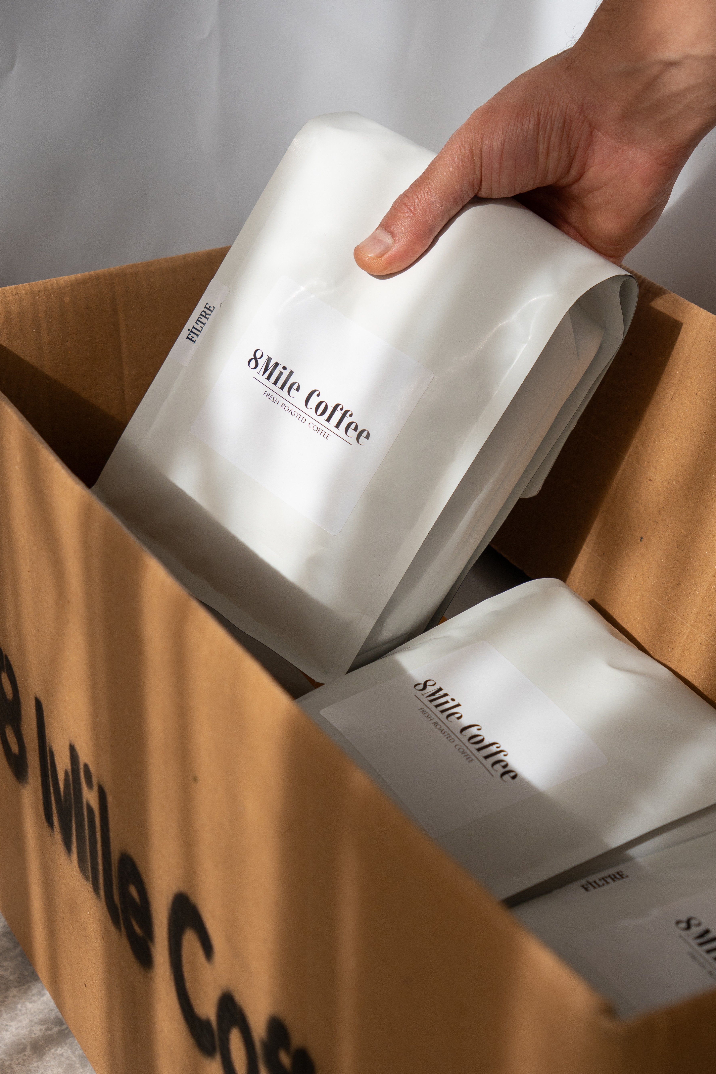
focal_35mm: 66
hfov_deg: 20.6
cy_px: 569
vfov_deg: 30.5
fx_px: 1969
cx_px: 377
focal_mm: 38
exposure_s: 1/200
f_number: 4.5
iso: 125
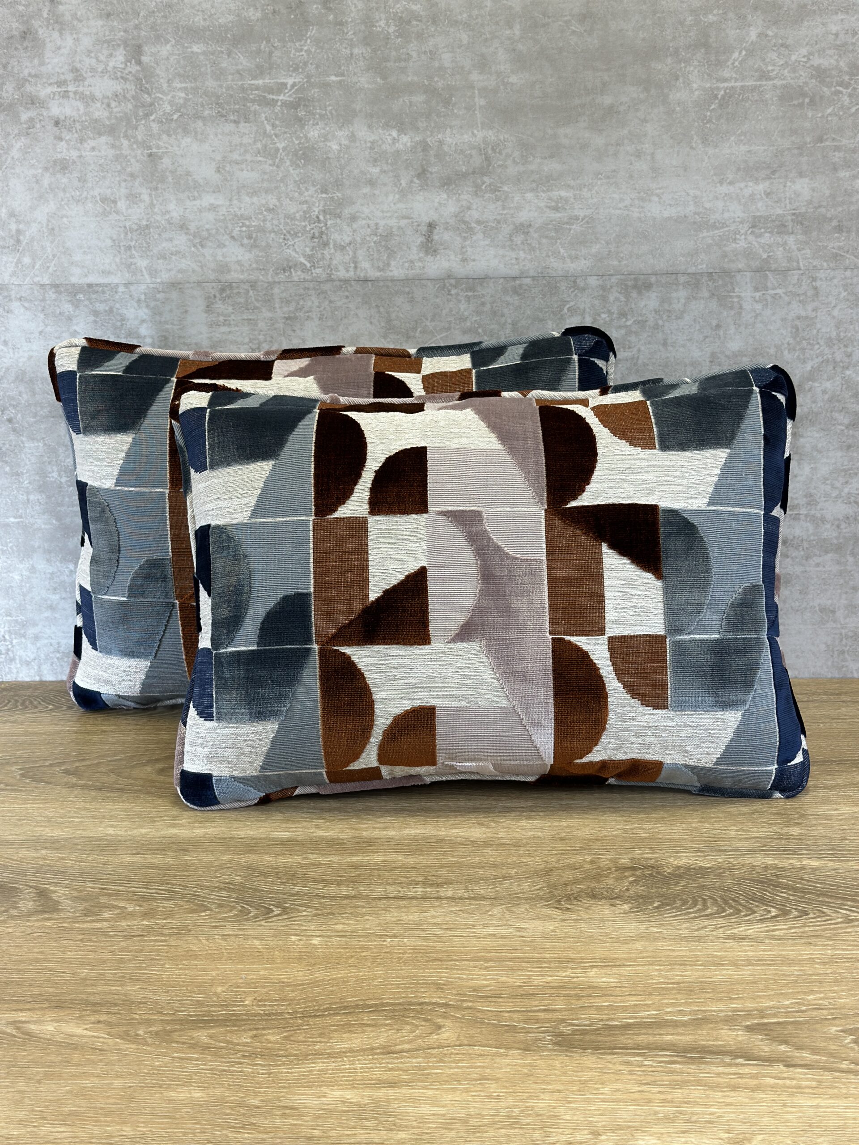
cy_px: 572
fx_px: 1588
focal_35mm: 48
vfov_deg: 39.7
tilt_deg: -15.8
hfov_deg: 30.3
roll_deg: +2.0
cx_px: 430
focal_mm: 6.86
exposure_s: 1/120
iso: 64
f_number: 1.78
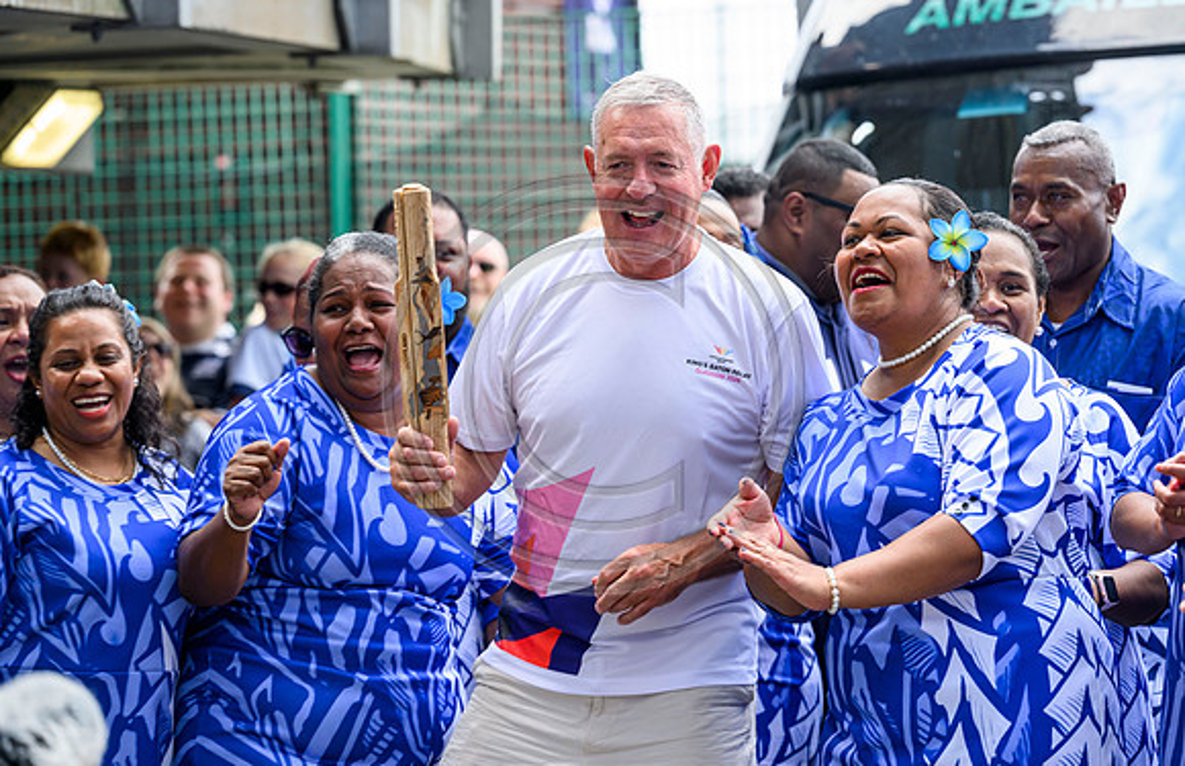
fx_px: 4568
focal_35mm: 140
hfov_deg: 14.8
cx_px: 658
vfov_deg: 9.6
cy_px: 327
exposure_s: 1/640
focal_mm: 125
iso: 400
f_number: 4
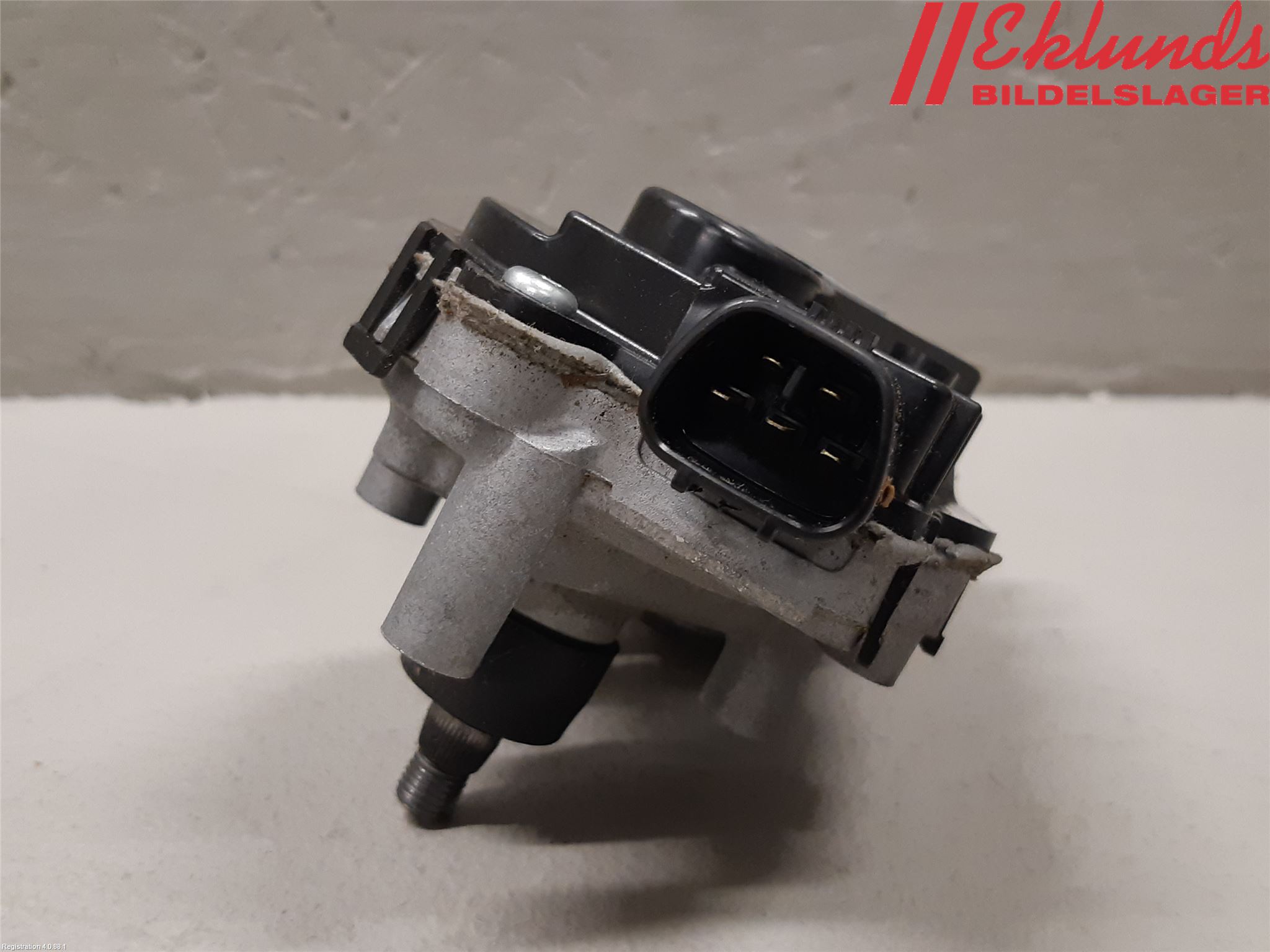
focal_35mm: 26
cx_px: 635
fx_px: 954
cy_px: 476
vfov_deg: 53.1
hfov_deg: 67.3
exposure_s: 1/50
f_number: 1.7
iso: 160
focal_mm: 3.93
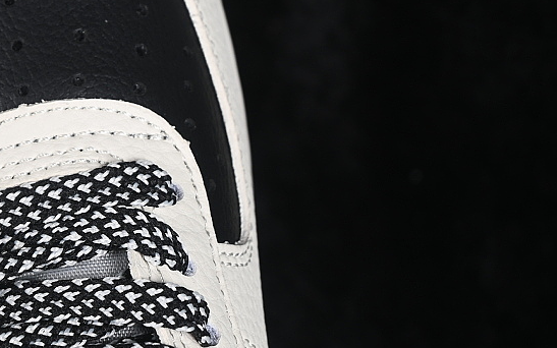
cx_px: 14
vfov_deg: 8.7
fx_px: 2292
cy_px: 84
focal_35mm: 151
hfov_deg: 13.7
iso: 160
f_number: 7.1
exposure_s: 1/60
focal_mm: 50
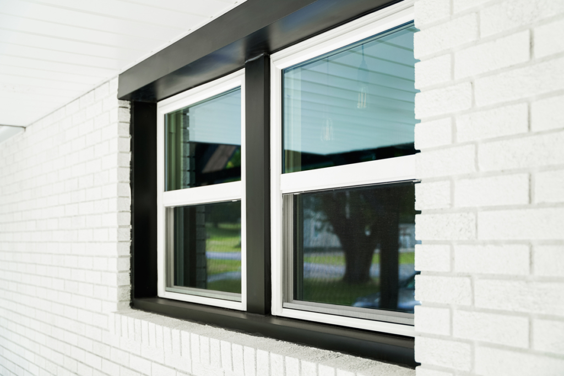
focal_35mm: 38
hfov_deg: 50.3
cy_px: 188
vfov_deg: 34.8
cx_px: 282
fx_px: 600
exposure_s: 1/200
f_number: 2.8
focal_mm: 38.3
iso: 160
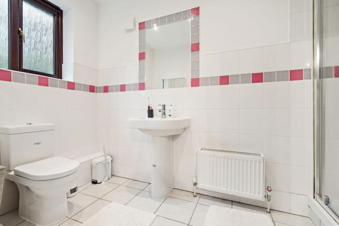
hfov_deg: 96.7
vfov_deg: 73.8
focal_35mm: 16
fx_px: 151
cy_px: 113
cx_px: 170
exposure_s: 1/10
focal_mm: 16
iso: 320
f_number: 4.5
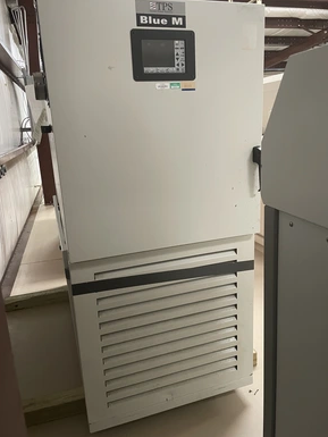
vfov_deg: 65.3
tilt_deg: -14.6
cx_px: 160
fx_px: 341
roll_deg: +2.8
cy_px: 216
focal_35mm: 27
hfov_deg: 51.4
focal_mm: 4.2
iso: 500
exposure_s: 1/40
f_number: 1.6
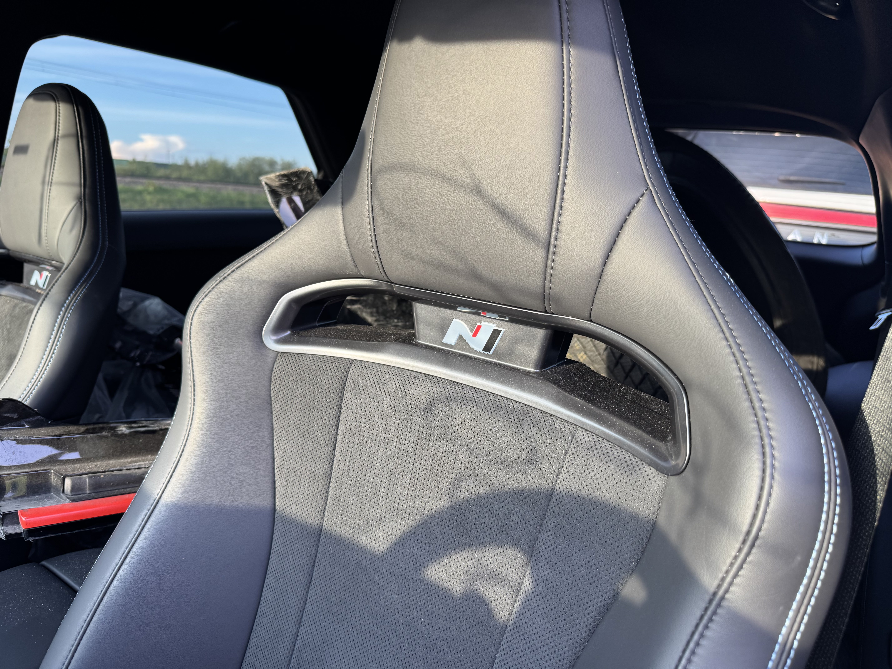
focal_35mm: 24
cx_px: 446
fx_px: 618
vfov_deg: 56.8
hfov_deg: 71.6
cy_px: 334
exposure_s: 1/121
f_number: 1.78
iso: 100
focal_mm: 6.76
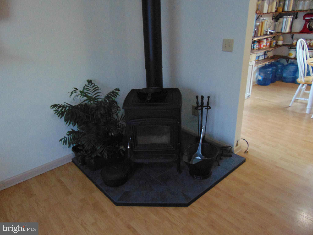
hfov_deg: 69.4
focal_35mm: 25
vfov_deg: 54.9
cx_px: 156
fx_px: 226
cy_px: 118
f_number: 3
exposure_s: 1/13
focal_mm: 4.5
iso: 400
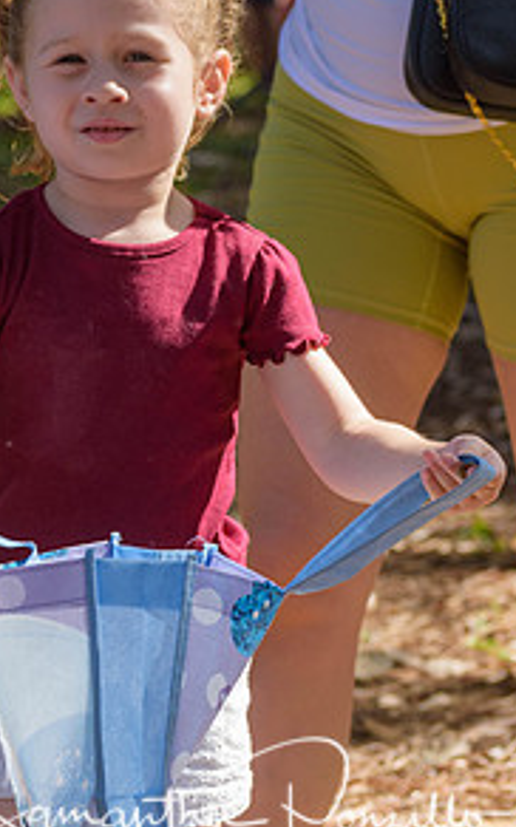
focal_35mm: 184
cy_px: 329
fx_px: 4148
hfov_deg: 7.1
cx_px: 142
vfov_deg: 11.4
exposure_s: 1/640
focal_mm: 78
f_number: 5.6
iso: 200
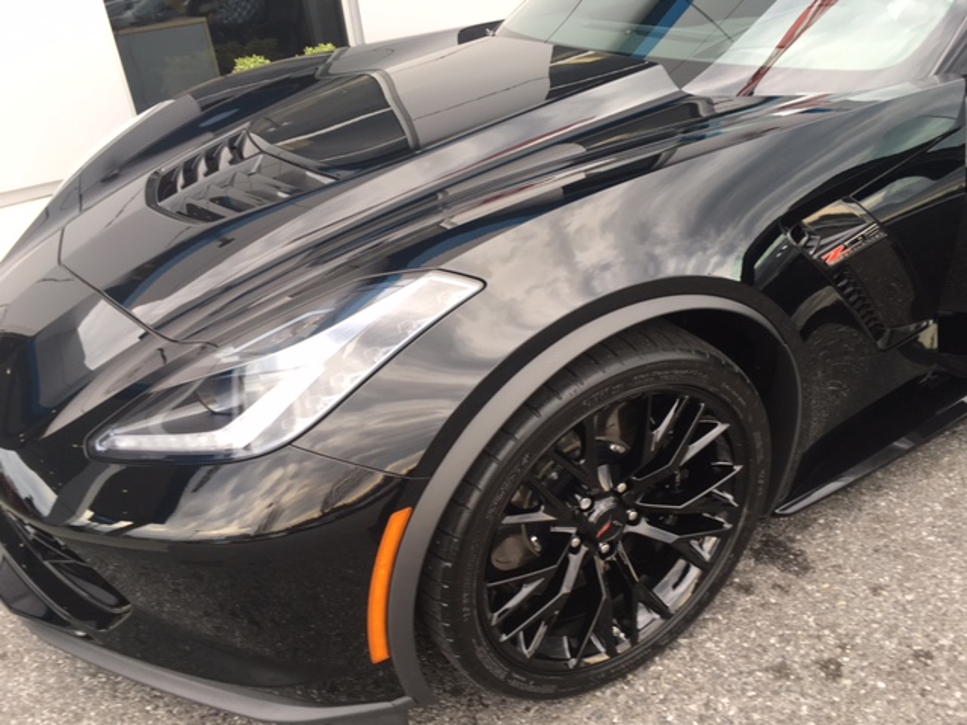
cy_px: 362
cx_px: 484
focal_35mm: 29
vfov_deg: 48.2
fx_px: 810
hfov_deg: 61.7
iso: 25
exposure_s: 1/60
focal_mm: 4.15
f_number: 2.2
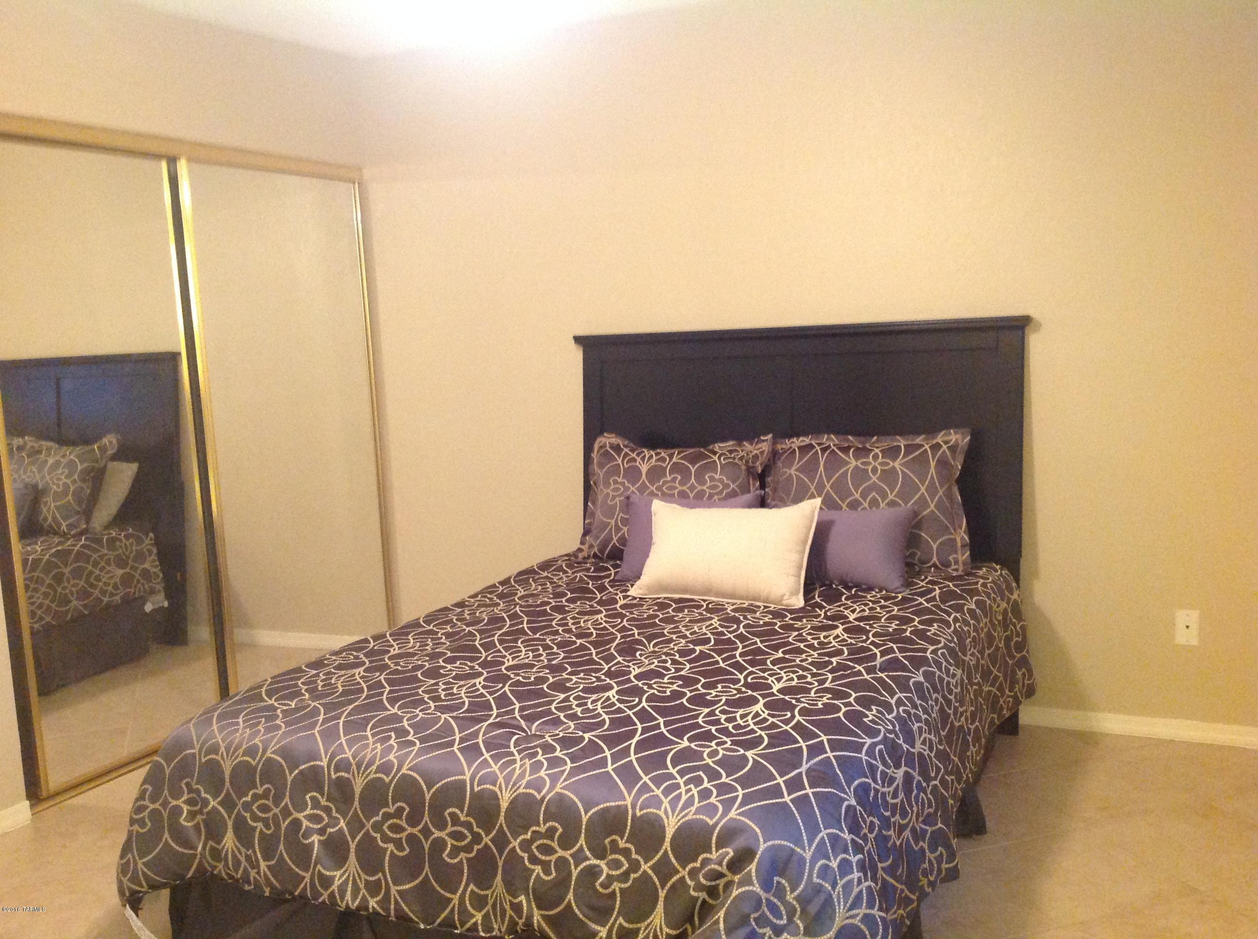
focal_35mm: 35
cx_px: 629
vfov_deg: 40.6
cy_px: 470
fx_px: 1270
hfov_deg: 52.7
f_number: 2.4
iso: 400
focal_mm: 4.28
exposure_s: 1/15
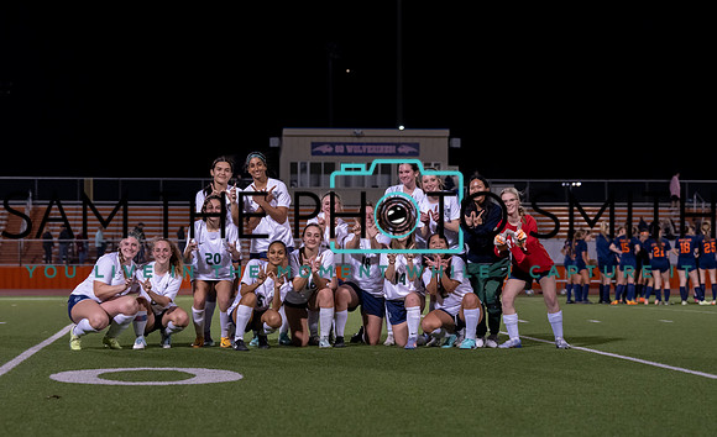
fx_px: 1744
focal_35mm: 90
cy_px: 258
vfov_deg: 14.3
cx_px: 322
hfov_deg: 23.2
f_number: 3.5
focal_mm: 79
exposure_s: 1/320
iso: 3200
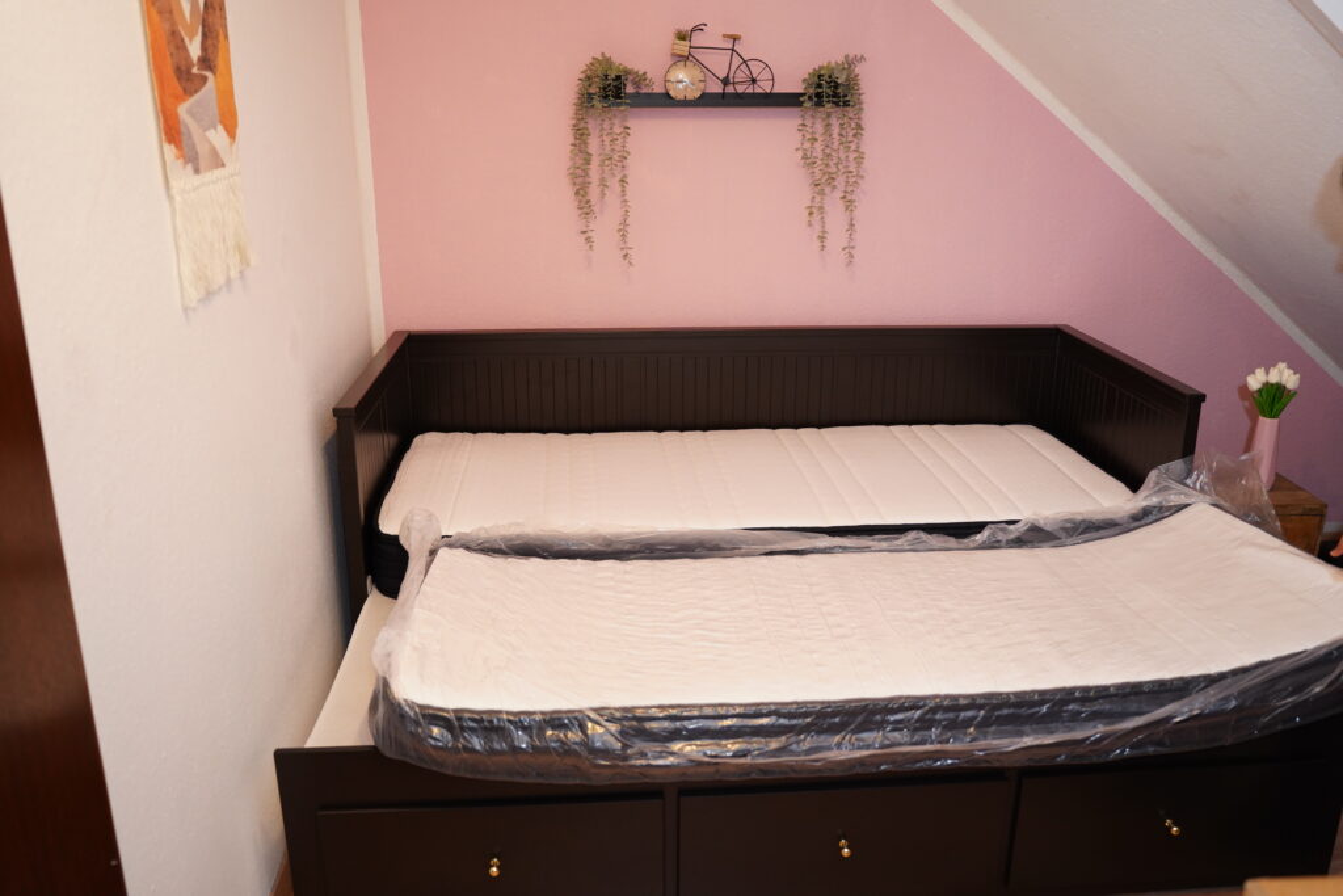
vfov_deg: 45.0
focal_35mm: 29
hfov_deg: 63.7
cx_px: 672
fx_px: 1082
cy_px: 448
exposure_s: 1/160
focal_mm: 29
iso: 1600
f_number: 2.8
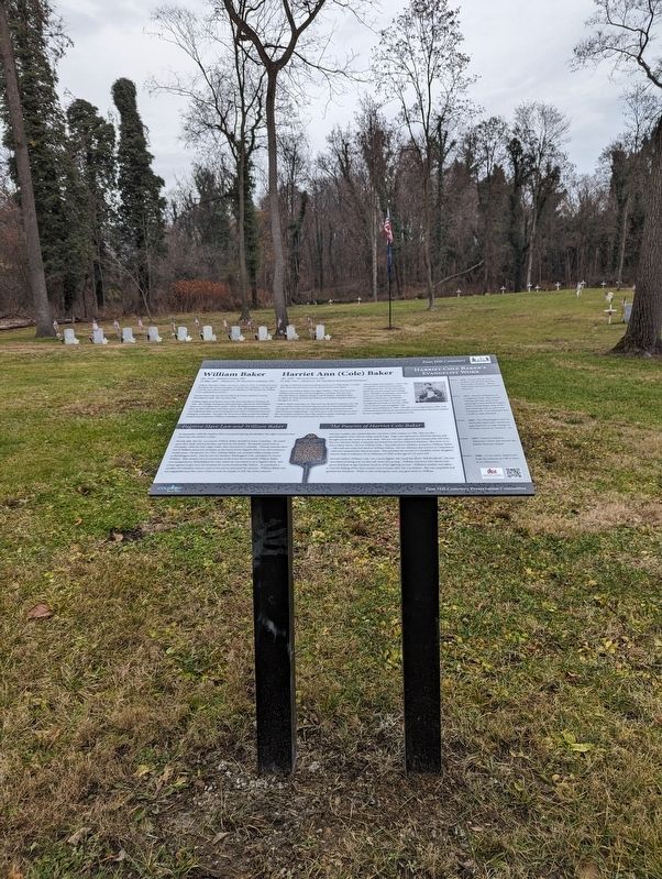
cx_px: 331
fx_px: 610
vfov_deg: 71.5
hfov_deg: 57.0
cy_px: 440
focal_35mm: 24
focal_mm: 6.81
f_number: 1.85
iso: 47
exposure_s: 1/168
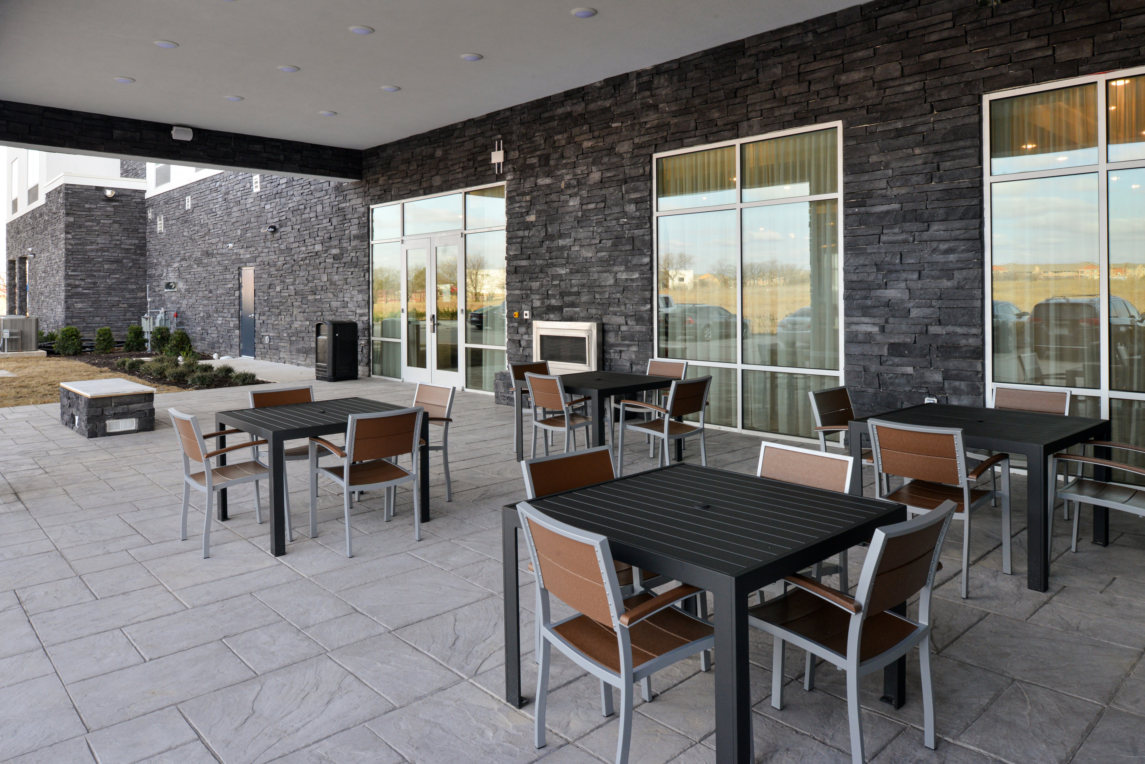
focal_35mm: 24
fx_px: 764
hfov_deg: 73.7
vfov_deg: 53.2
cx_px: 572
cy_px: 382
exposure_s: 1/80
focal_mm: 24
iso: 640
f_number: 13
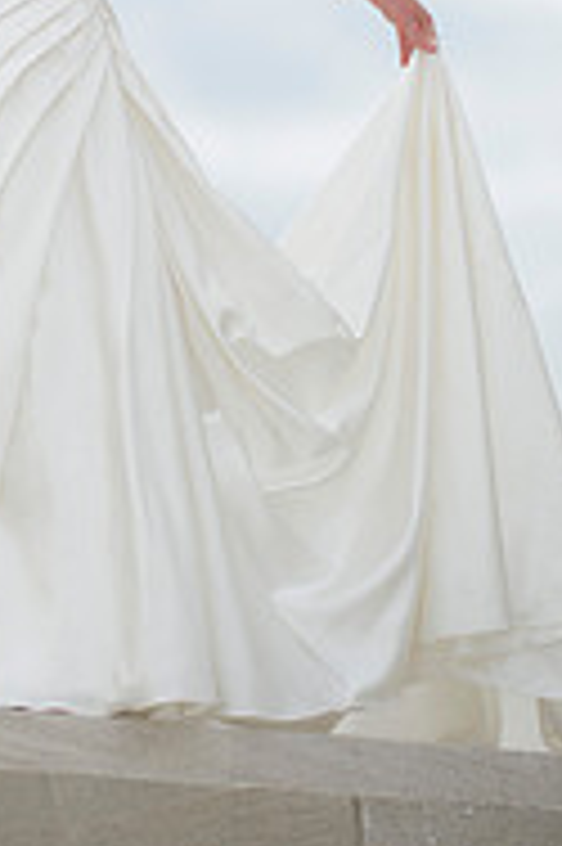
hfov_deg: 4.2
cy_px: 54
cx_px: -7
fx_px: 7577
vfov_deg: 6.4
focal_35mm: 323
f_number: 2.8
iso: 160
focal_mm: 135
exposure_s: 1/250
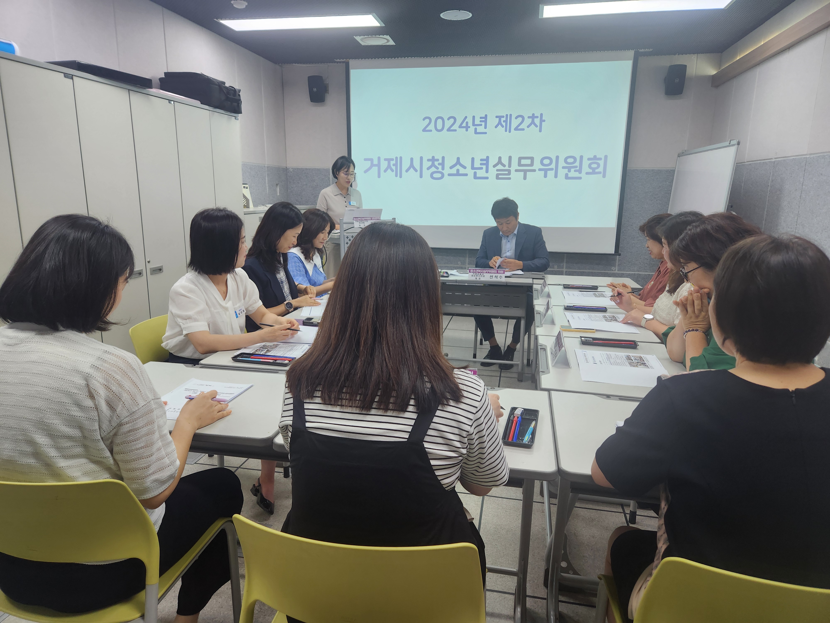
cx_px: 415
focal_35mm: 23
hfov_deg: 73.9
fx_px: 551
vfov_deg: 58.9
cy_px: 312
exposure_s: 1/120
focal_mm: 5.4
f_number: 1.8
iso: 125
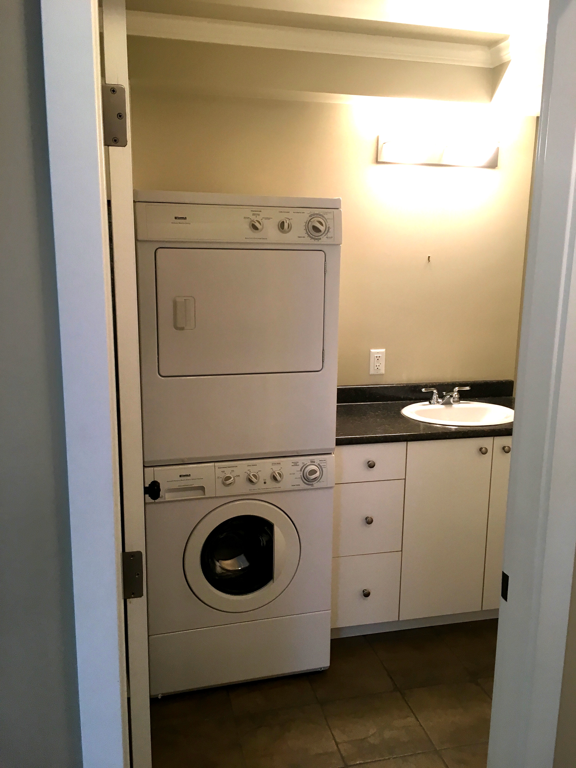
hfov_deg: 48.2
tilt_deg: -7.2
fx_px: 643
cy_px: 384
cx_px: 288
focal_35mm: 29
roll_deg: -1.4
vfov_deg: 61.7
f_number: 2.2
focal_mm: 4.15
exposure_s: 1/30
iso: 50
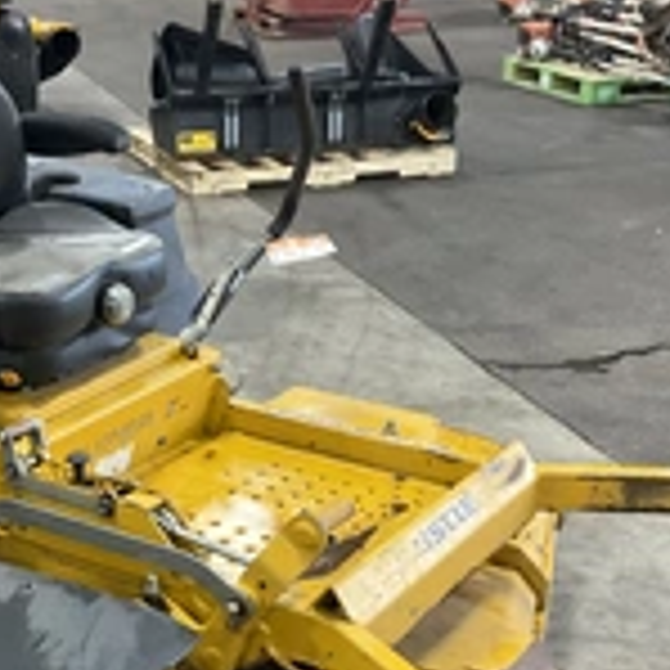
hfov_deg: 24.7
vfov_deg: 24.6
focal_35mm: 69
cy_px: 535
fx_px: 1511
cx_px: 175
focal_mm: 3
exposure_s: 1/40
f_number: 1.8
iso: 250
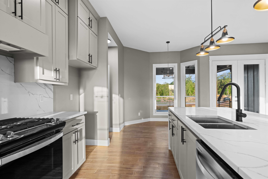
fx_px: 134
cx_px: 134
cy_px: 90
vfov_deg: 67.4
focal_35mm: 18
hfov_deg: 90.0
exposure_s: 1/10
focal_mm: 18
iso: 400
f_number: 9
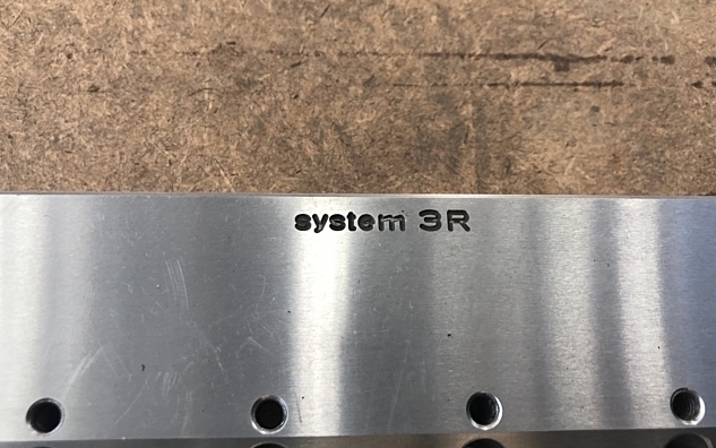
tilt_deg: -78.1
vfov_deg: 41.9
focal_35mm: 30
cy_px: 226
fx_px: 586
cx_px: 356
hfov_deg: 62.9
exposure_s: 1/30
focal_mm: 3.99
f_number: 1.8
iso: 32
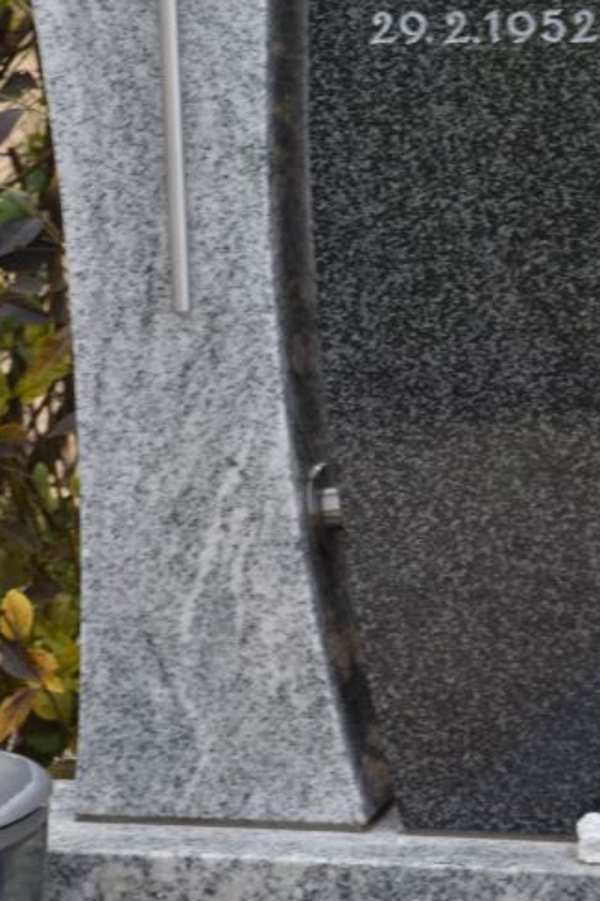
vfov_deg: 11.5
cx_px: 537
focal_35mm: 177
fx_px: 4428
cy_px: 57
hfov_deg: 7.7
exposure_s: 1/160
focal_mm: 48
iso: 400
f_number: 6.3
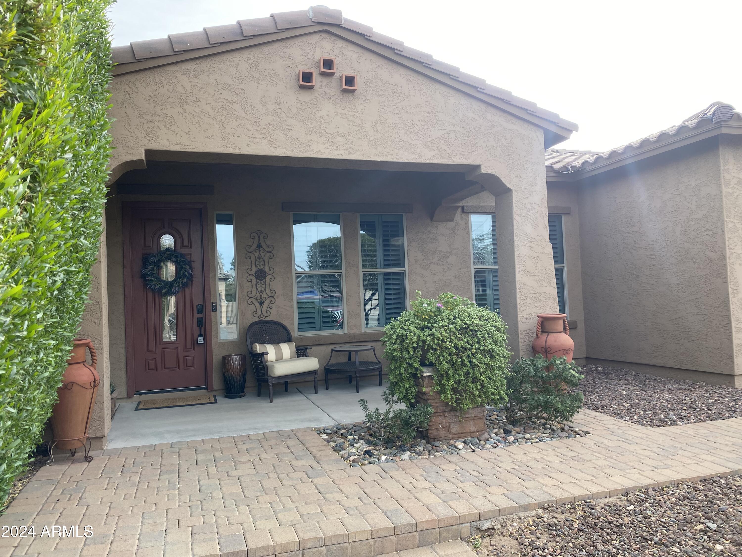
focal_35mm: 26
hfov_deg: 67.3
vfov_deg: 53.1
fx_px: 557
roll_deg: +2.2
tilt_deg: +2.0
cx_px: 371
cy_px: 278
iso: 32
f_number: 1.8
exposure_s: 1/549
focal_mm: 4.25
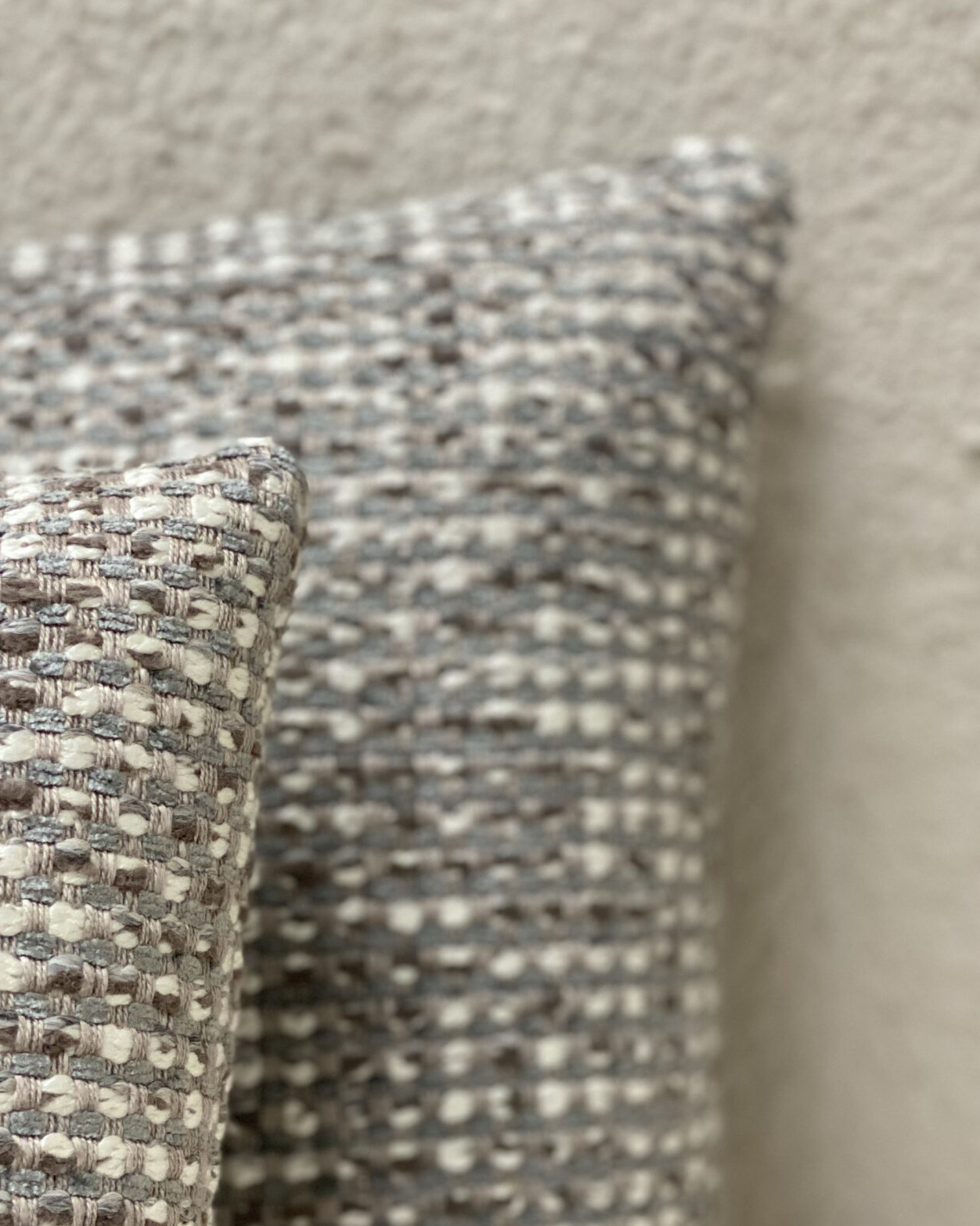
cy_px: 792
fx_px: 3010
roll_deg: +1.0
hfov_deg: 18.4
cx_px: 230
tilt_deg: -19.9
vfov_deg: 22.9
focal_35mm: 83
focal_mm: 6
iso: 250
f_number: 2
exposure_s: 1/116
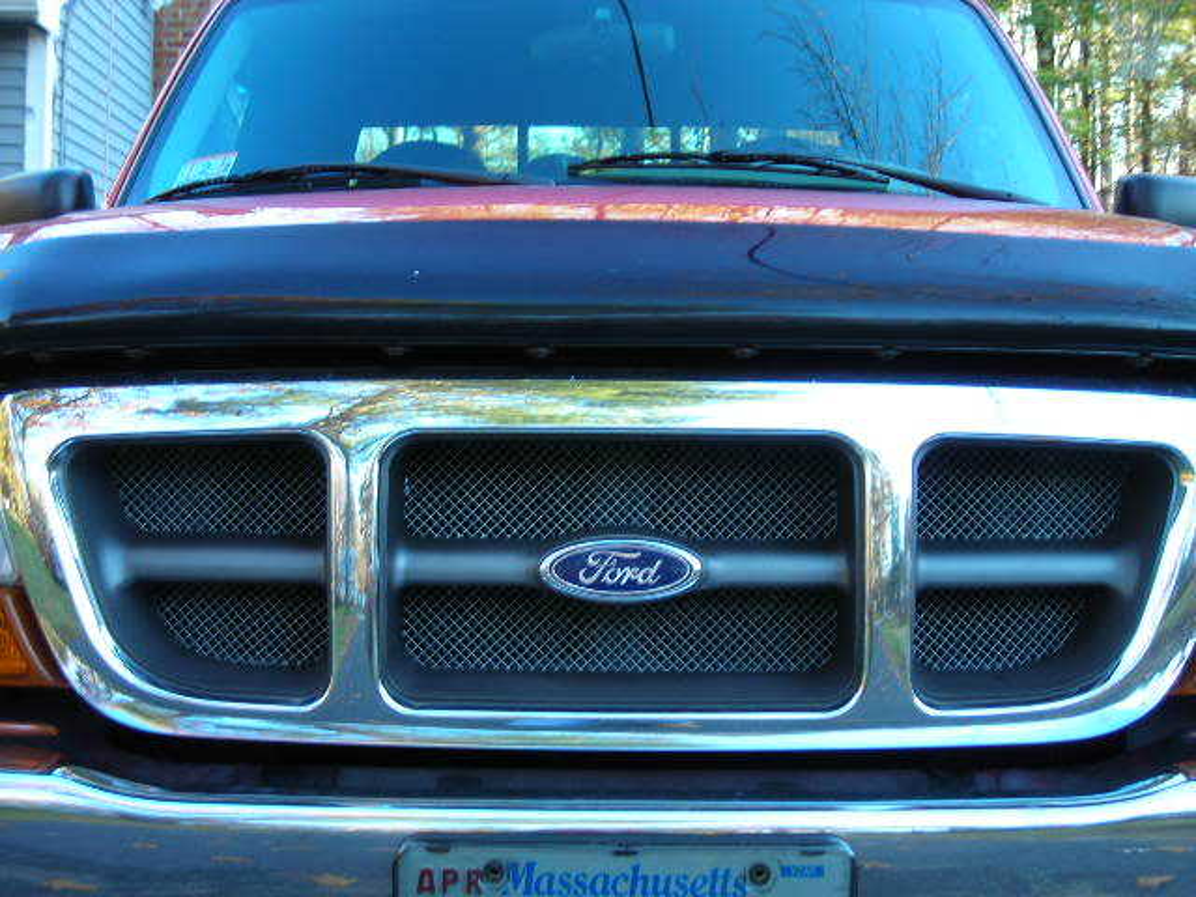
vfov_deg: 26.6
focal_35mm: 55
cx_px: 598
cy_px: 448
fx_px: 1900
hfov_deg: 34.9
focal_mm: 9.1
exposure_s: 1/15.2
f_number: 3.6
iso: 50
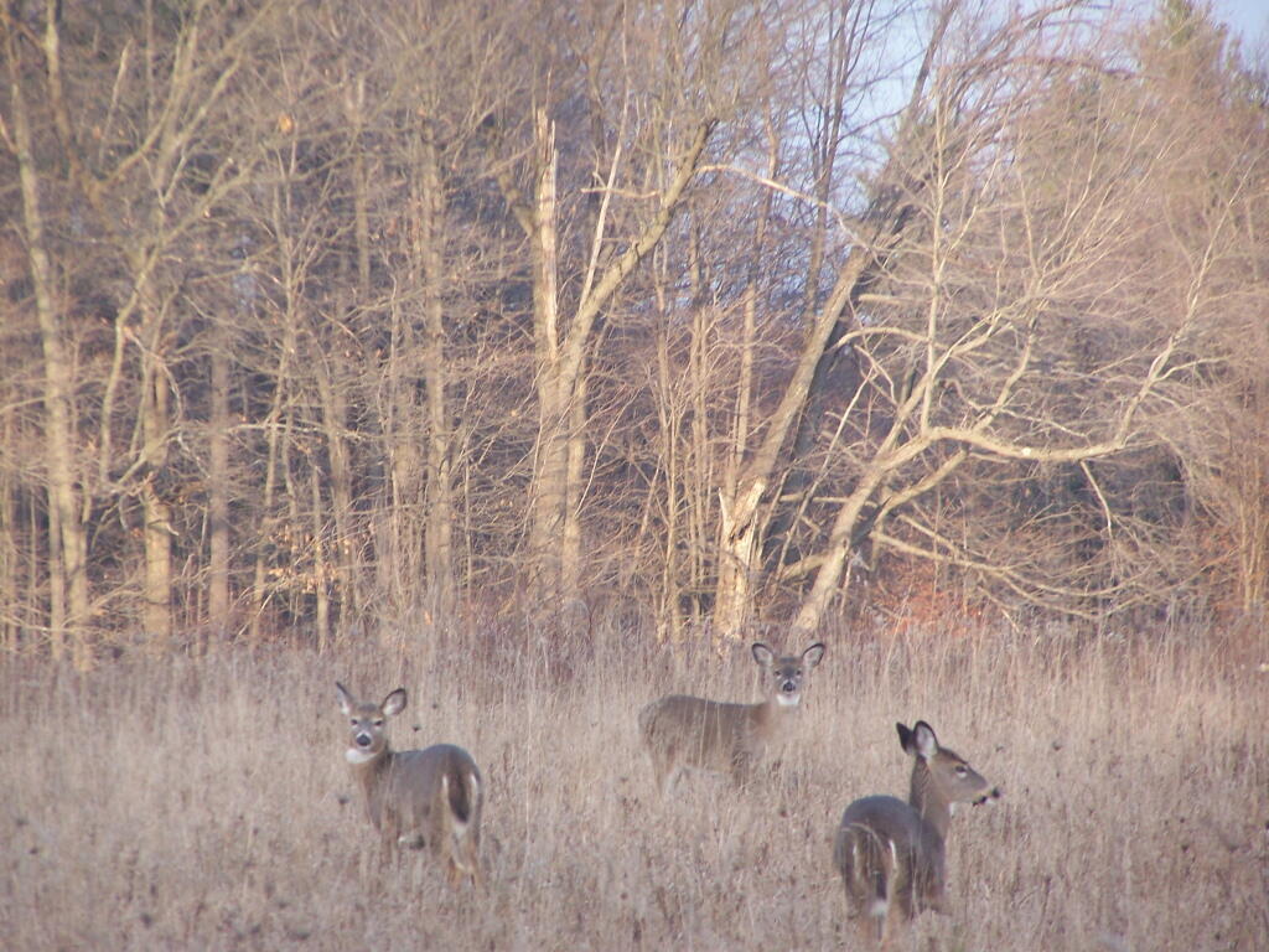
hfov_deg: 5.2
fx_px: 13931
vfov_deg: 3.9
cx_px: 634
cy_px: 476
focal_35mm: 380
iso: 100
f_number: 3.7
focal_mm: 63
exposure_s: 1/125
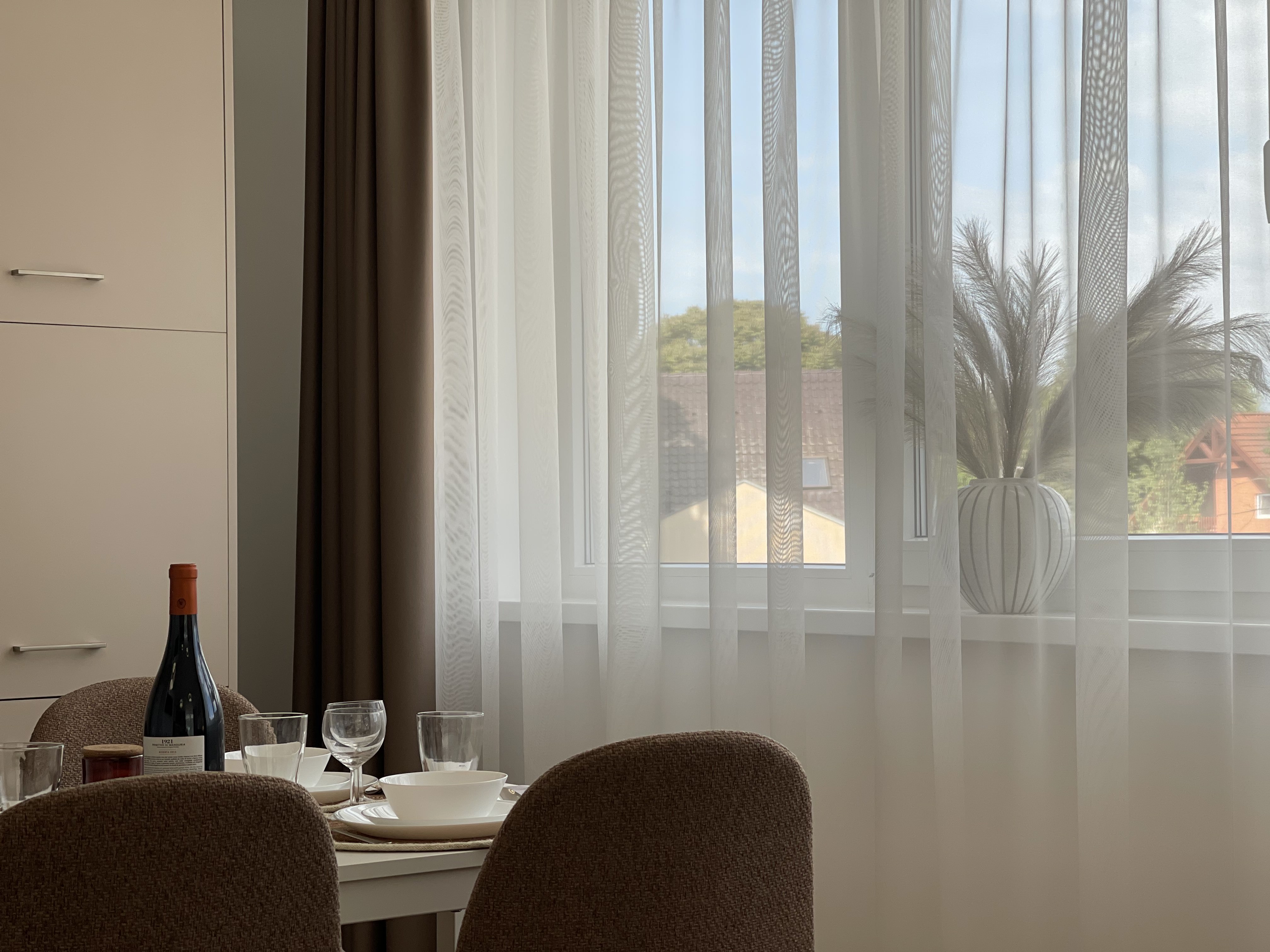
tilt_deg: +0.6
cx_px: 635
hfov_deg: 30.3
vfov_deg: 22.9
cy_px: 476
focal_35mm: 64
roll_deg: +0.3
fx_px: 2348
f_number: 2.2
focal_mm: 7.5
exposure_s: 1/261
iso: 25
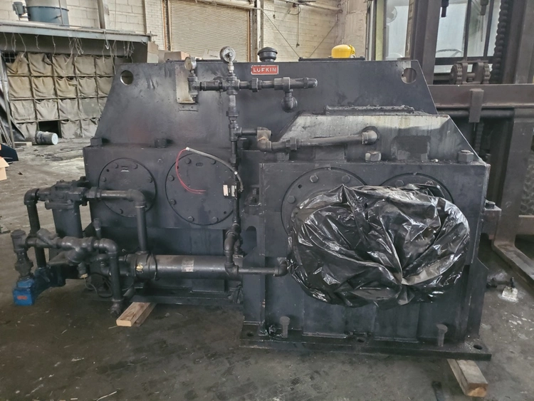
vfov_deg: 53.1
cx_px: 267
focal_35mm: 26
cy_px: 200
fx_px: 401
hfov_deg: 67.3
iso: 640
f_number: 1.5
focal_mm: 4.3
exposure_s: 1/19
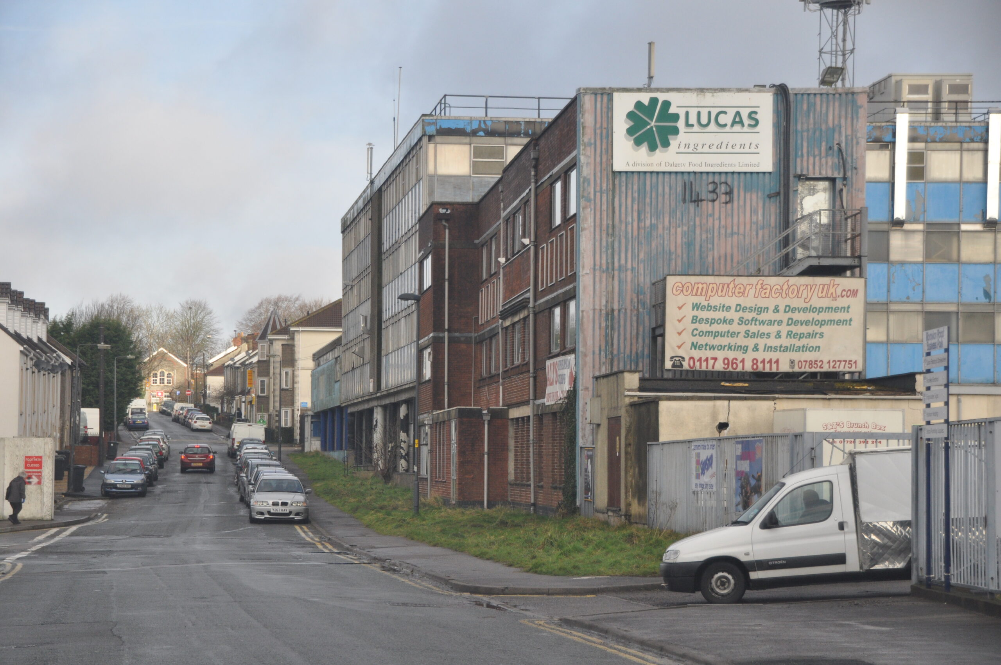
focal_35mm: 98
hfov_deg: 20.9
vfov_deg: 14.0
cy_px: 332
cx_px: 500
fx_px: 2708
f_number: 5
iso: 720
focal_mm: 65
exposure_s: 1/1000
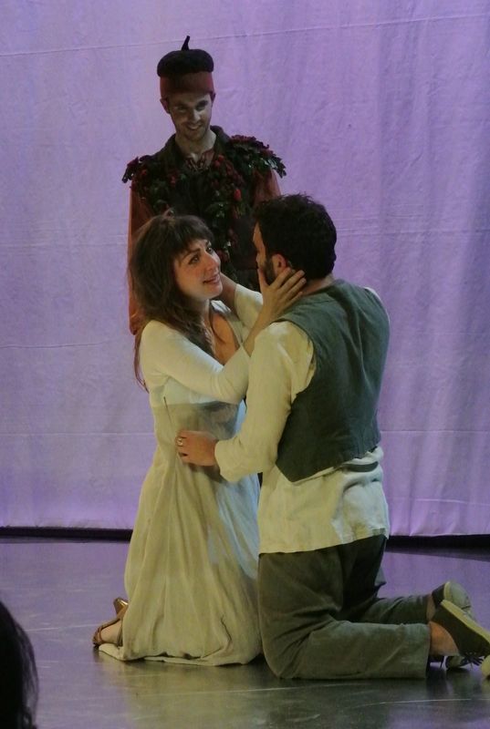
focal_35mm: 128
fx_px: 2601
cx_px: 245
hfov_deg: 10.8
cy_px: 364
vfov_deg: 16.0
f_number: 11
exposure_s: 1/80
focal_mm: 47.5
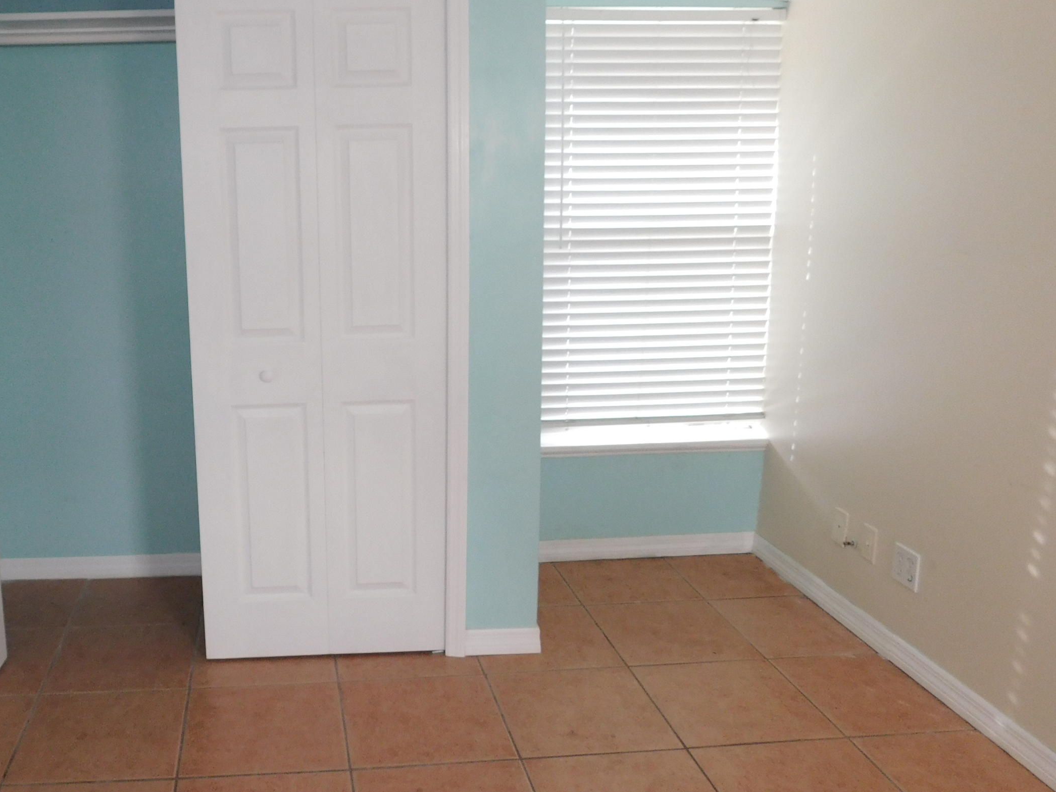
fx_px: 1007
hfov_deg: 53.9
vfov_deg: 42.9
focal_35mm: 33
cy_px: 357
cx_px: 328
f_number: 3
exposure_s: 1/30
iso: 220
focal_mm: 4
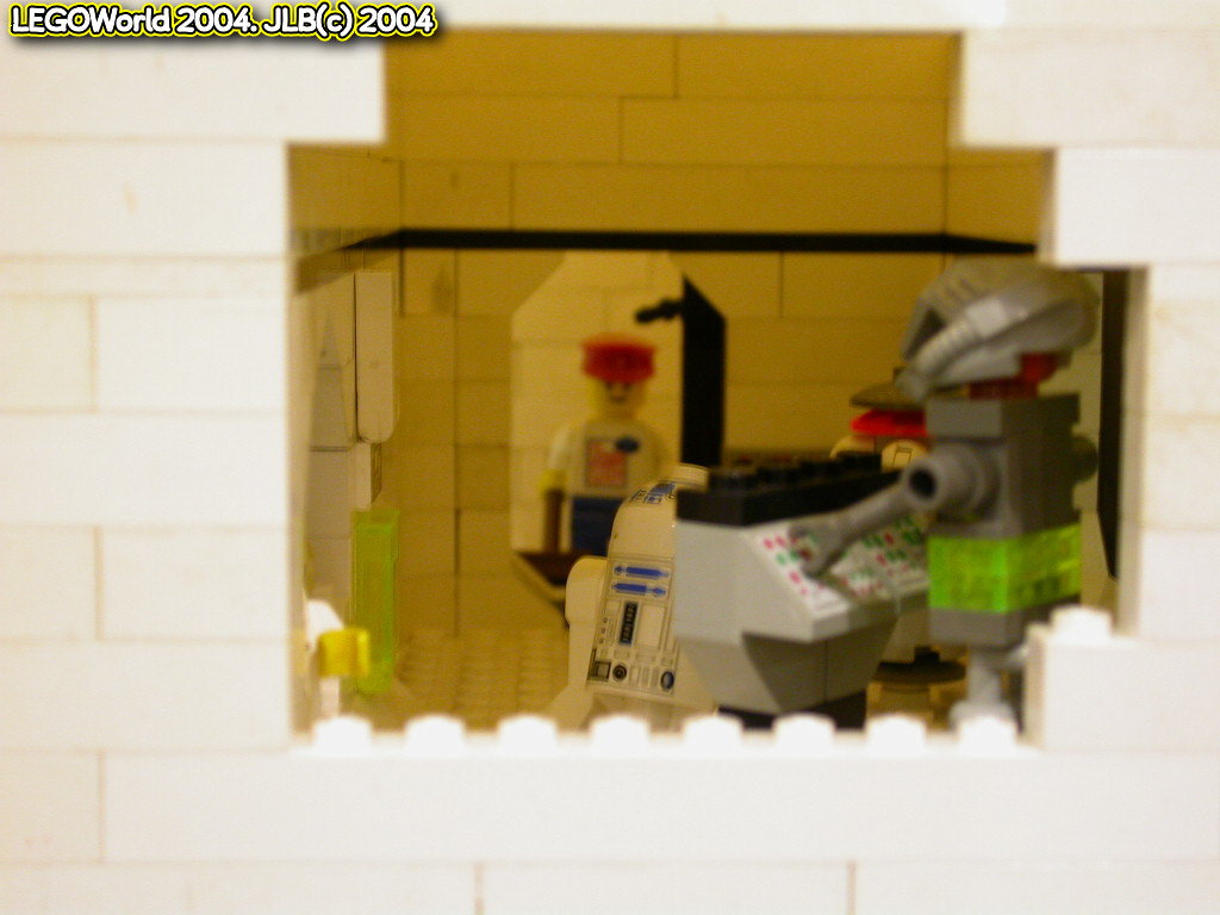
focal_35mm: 73
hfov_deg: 26.7
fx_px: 2573
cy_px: 458
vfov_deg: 20.2
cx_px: 610
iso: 100
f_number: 3.3
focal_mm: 15.1
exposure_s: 1/2.2
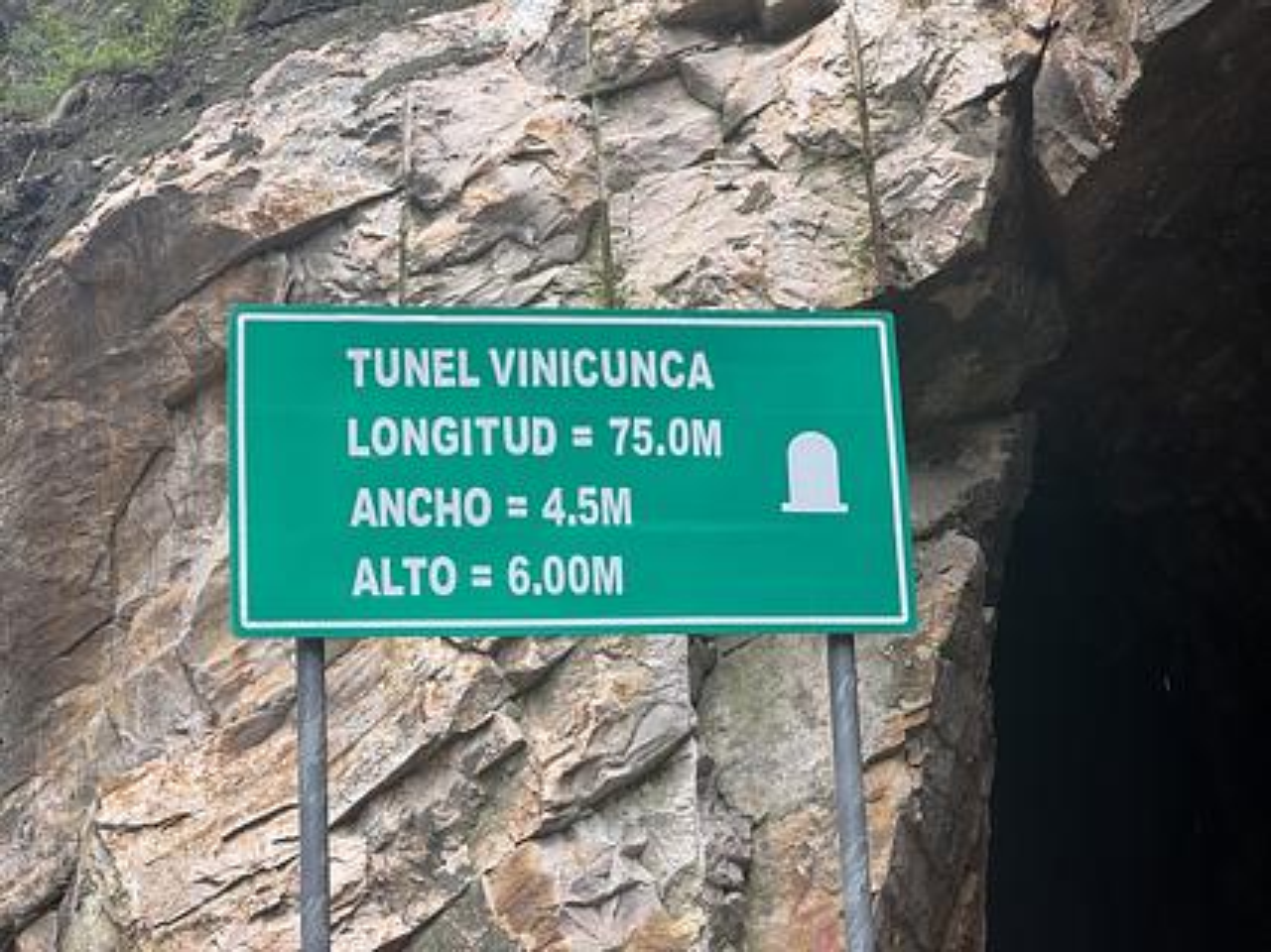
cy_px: 476
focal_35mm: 77
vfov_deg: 19.1
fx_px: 2826
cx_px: 636
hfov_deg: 25.3
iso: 25
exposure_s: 1/130
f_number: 2.8
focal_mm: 9
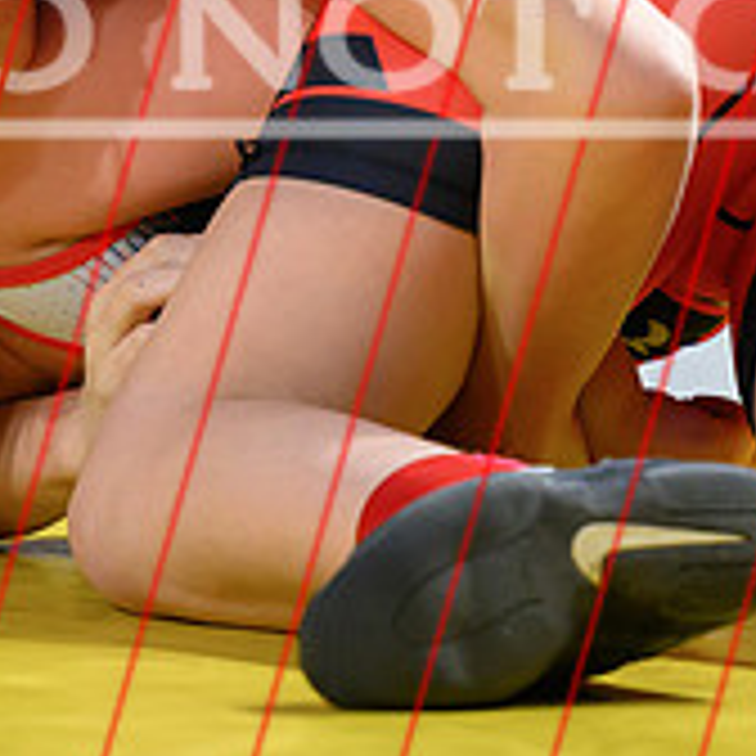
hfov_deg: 3.2
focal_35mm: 554
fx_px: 13689
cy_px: 185
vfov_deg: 3.2
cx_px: 200
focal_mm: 150
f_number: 2.8
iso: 2500
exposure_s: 1/800
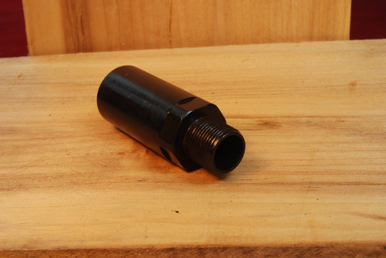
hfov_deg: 33.4
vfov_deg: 22.7
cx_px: 193
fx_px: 644
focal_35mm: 60
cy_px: 129
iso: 200
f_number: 20
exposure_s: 1/8
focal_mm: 40
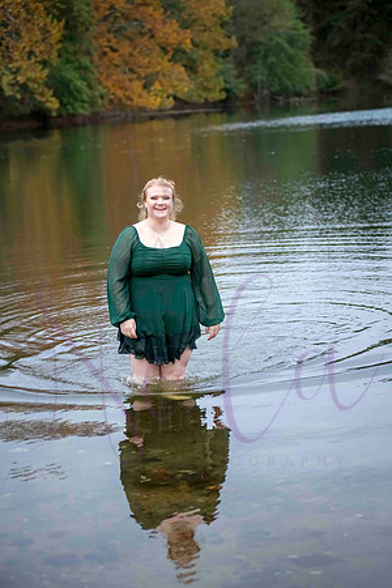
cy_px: 294
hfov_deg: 15.9
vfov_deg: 23.6
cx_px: 196
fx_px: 1405
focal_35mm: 86
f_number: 3.5
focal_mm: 86
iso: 1600
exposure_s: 1/320
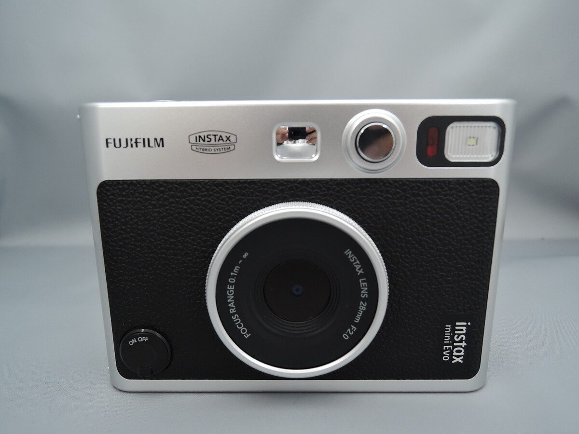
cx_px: 290
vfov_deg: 56.8
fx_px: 401
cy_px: 217
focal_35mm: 24
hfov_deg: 71.6
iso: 125
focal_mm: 5.1
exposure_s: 1/30
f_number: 2.8
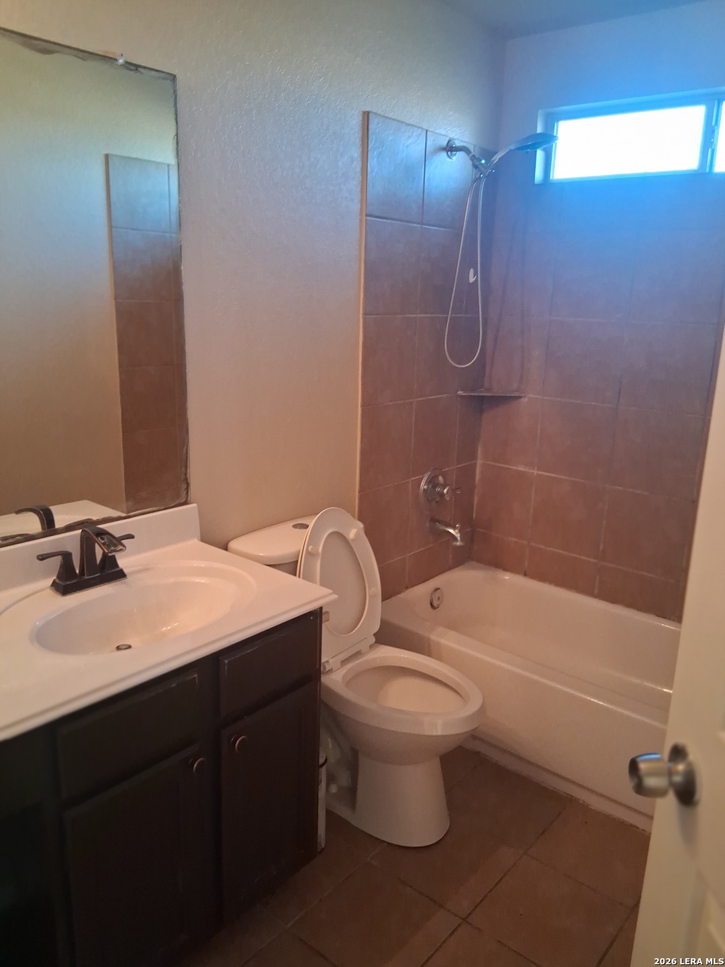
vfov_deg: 67.3
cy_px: 484
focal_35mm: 26
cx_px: 362
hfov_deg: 53.1
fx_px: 726
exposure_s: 1/50
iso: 320
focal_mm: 3.98
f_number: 1.8
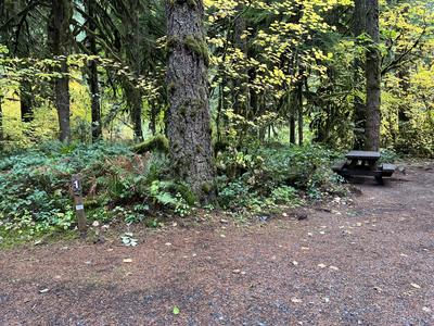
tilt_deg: -4.8
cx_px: 217
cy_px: 163
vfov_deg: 53.1
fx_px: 326
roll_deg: +1.0
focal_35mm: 26
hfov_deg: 67.3
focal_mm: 5.7
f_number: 1.5
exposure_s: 1/121
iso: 125
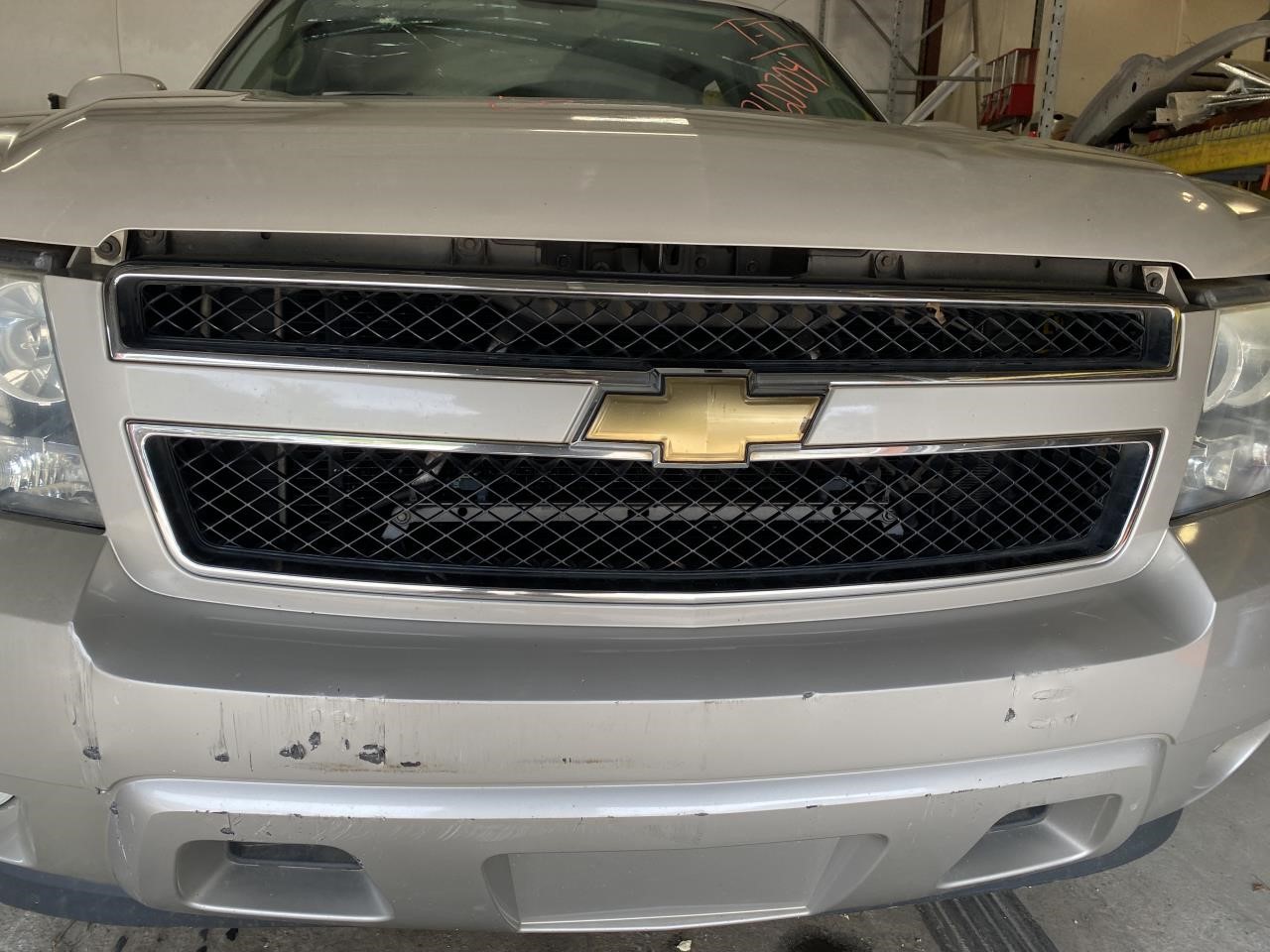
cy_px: 476
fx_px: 954
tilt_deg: -11.9
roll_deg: -1.4
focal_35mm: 26
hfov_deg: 67.3
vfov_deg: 53.1
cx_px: 635
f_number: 1.8
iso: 32
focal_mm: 4.25
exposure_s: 1/133
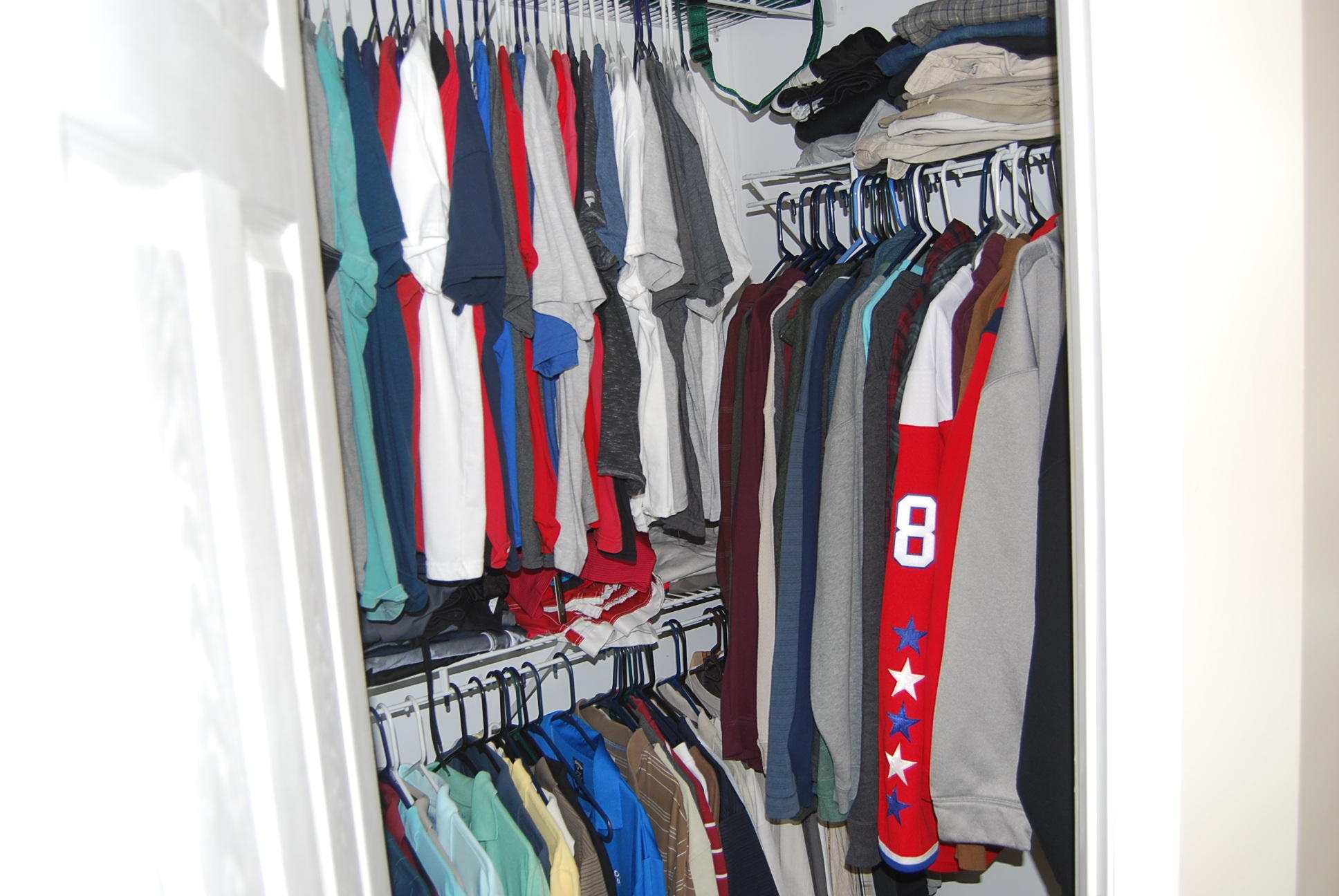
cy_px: 448
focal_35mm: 30
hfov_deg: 61.9
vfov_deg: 43.7
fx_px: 1117
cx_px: 670
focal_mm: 20
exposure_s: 1/60
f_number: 3.8
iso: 200
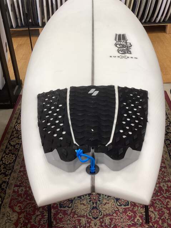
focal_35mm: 39
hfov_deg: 36.8
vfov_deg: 47.6
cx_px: 96
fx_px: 257
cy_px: 91
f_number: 2.4
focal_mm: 3.3
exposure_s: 1/50
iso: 50
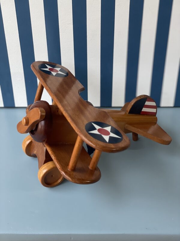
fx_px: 361
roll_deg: +0.6
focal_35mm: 52
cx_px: 90
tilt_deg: -33.9
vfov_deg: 36.8
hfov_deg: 28.0
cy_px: 120
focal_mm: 6
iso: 250
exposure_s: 1/33
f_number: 2
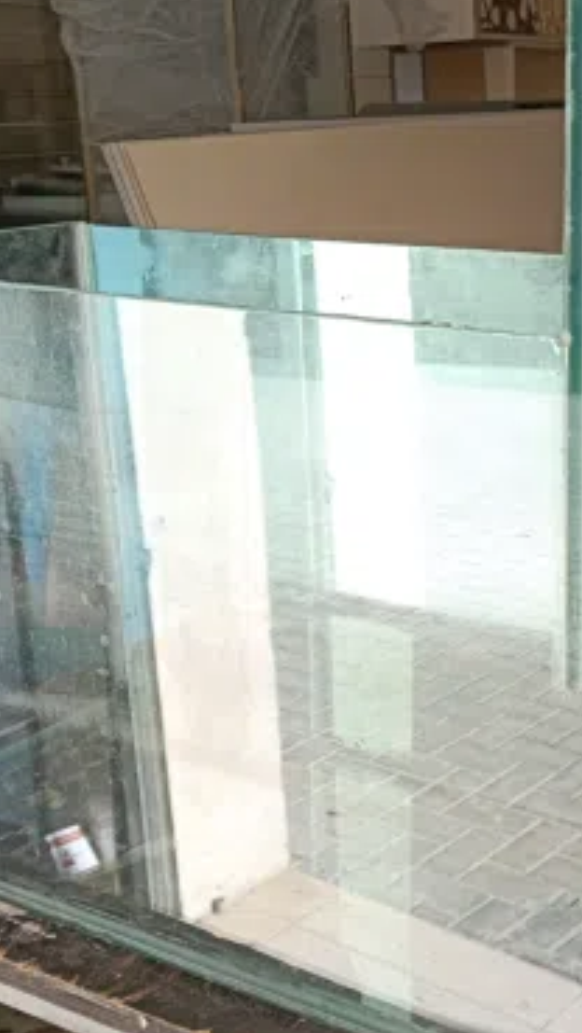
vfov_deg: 40.5
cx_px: 504
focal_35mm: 51
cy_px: 560
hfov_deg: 23.0
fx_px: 1397
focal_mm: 3.98
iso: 64
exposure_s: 1/100
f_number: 1.8
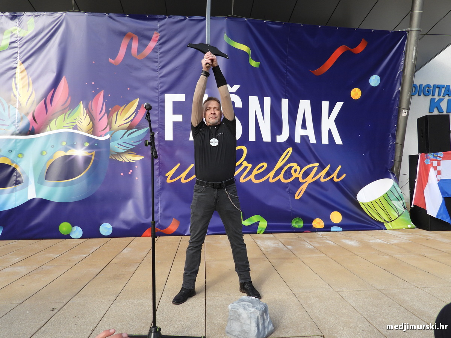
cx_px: 226
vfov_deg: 56.8
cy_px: 169
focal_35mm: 24
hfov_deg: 71.6
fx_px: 313
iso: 100
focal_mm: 4.3
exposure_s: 1/500
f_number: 2.8
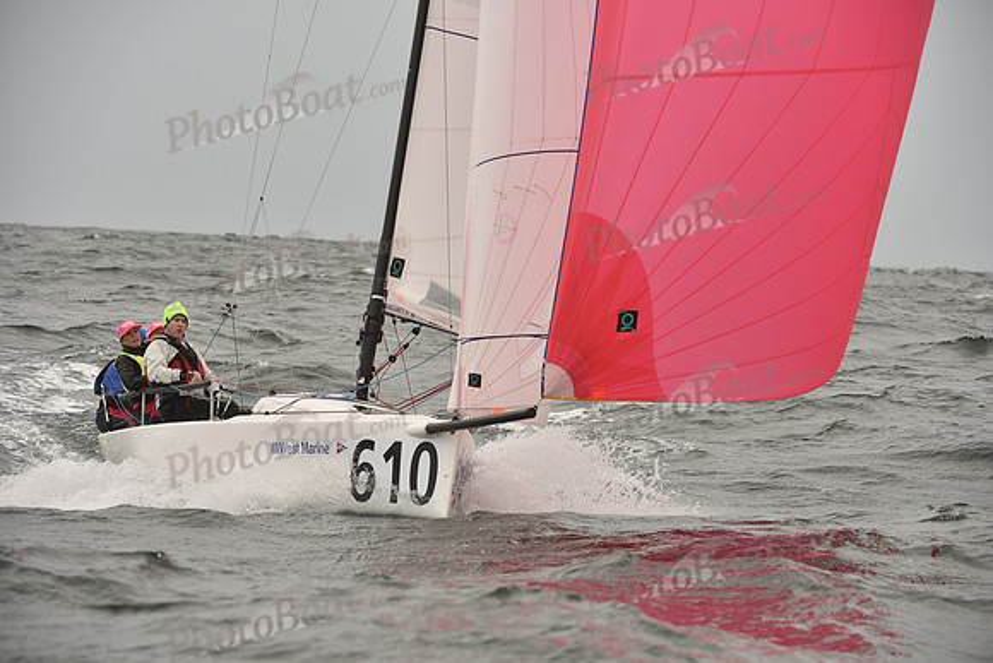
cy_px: 332
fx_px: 5518
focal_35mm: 200
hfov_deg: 10.3
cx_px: 496
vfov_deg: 6.9
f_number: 6.3
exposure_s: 1/1250
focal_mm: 200
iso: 400
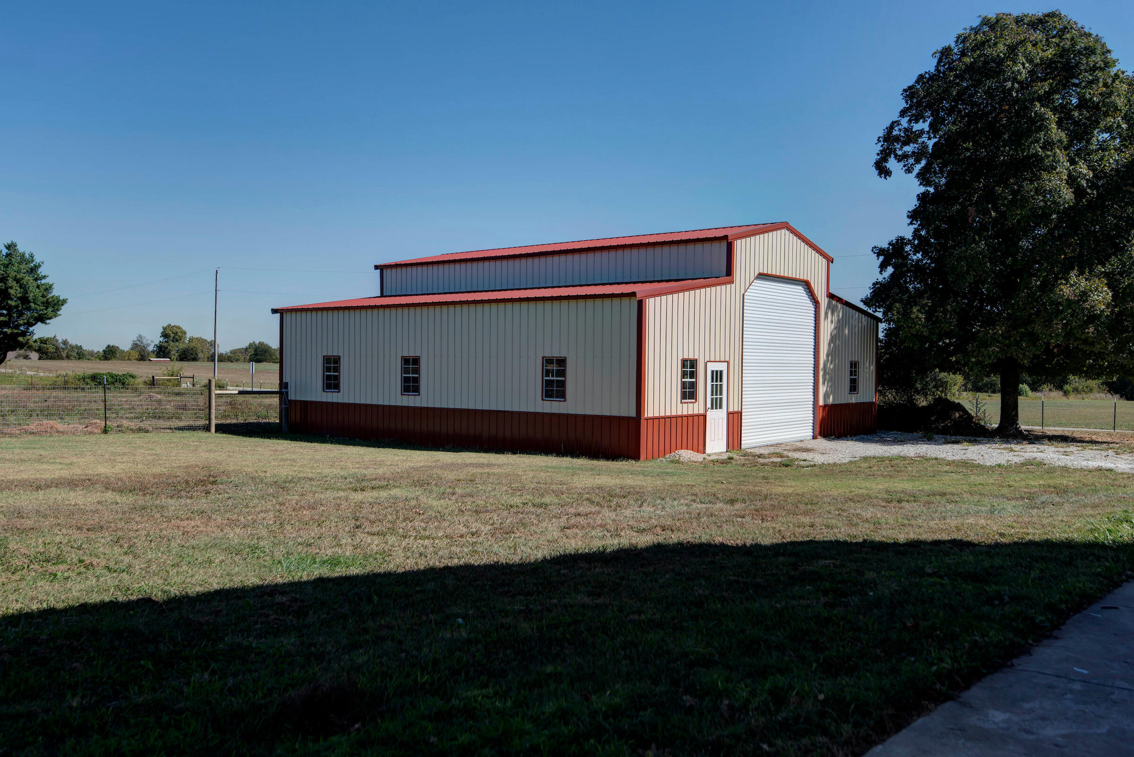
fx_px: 945
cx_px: 567
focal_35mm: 30
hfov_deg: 61.9
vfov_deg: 43.6
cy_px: 378
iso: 100
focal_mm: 30
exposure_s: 1/500
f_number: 6.7
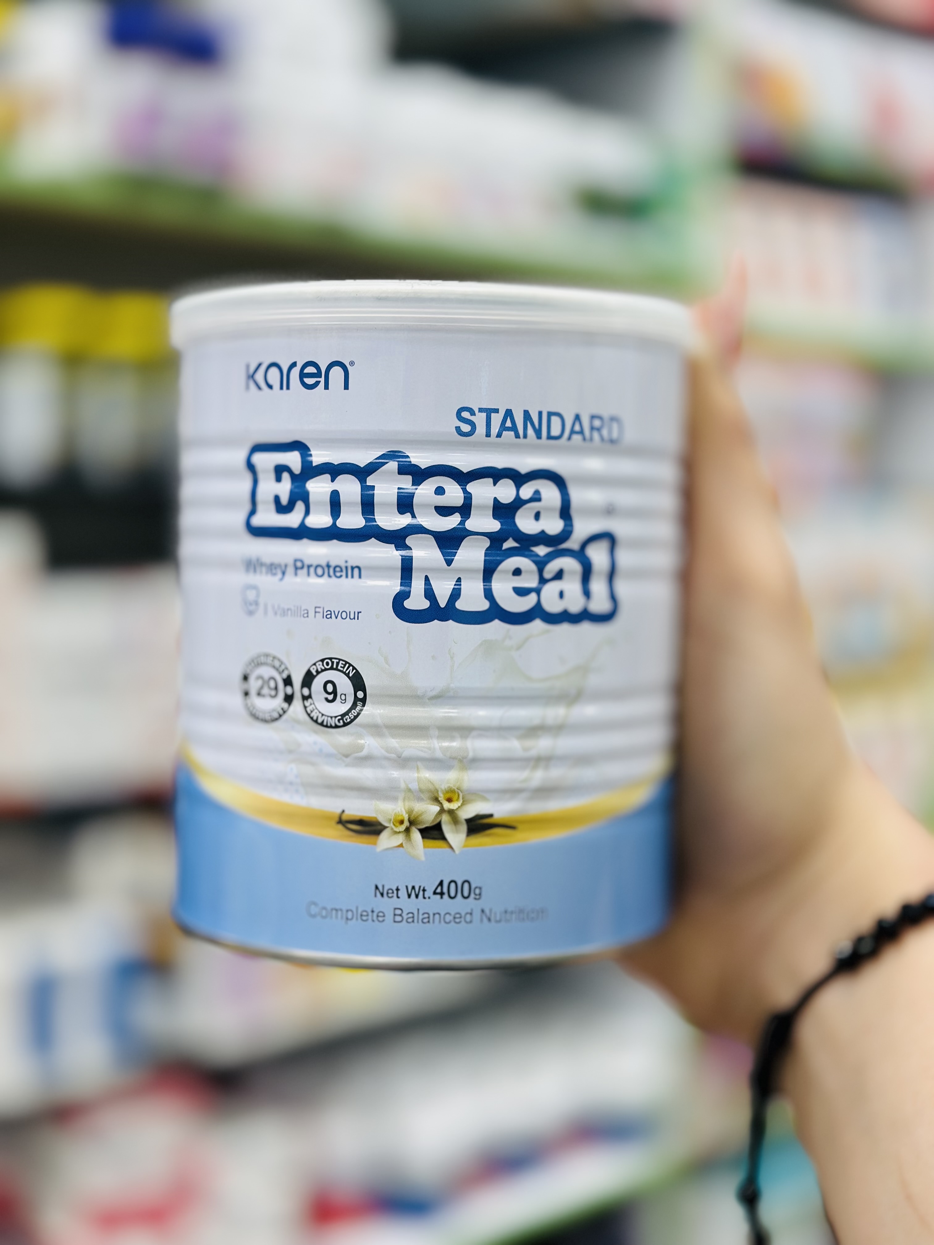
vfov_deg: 39.7
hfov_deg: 30.3
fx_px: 1727
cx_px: 467
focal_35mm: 48
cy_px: 622
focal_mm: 6.86
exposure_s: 1/141
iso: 80
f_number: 1.78
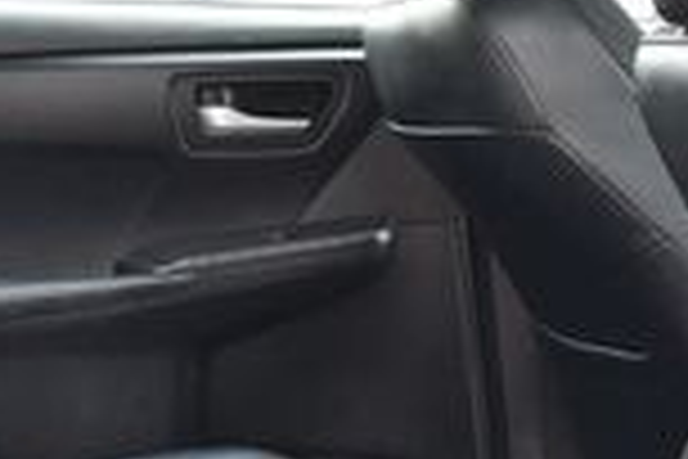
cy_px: 238
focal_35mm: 113
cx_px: 333
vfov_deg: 12.1
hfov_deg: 18.1
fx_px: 2159
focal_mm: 18
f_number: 4.5
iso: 400
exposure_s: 1/80
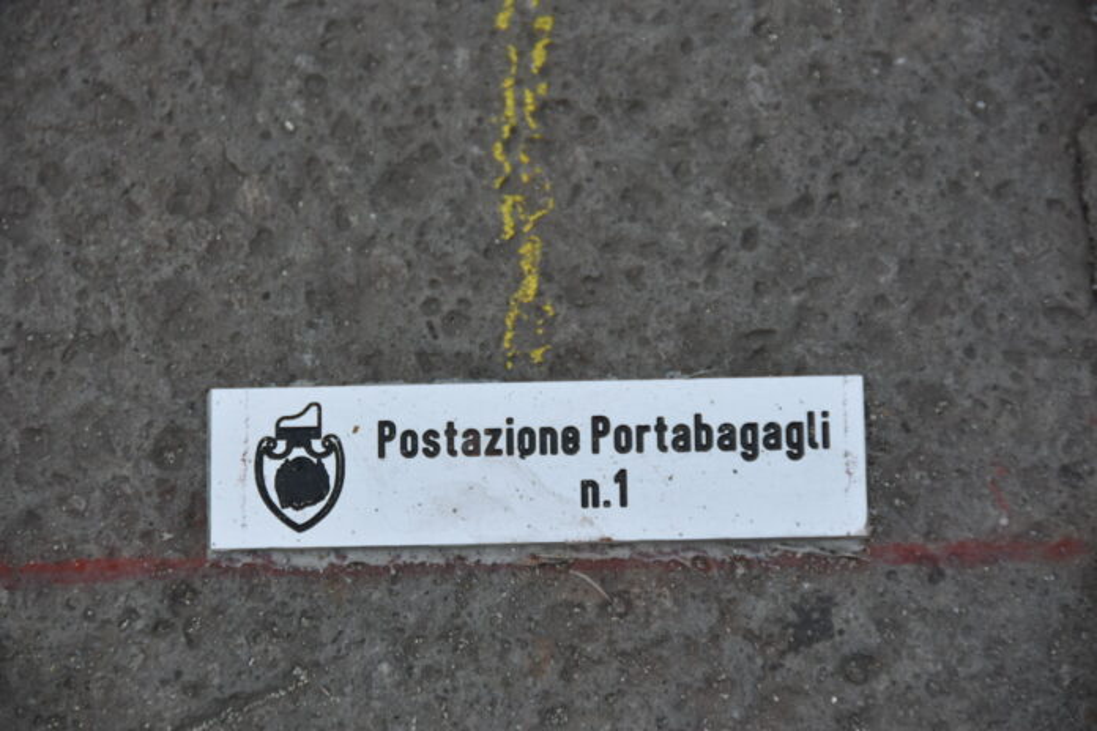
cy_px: 366
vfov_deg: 4.6
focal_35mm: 300
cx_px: 548
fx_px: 9141
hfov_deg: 6.9
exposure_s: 1/1600
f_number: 5.6
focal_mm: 200
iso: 400
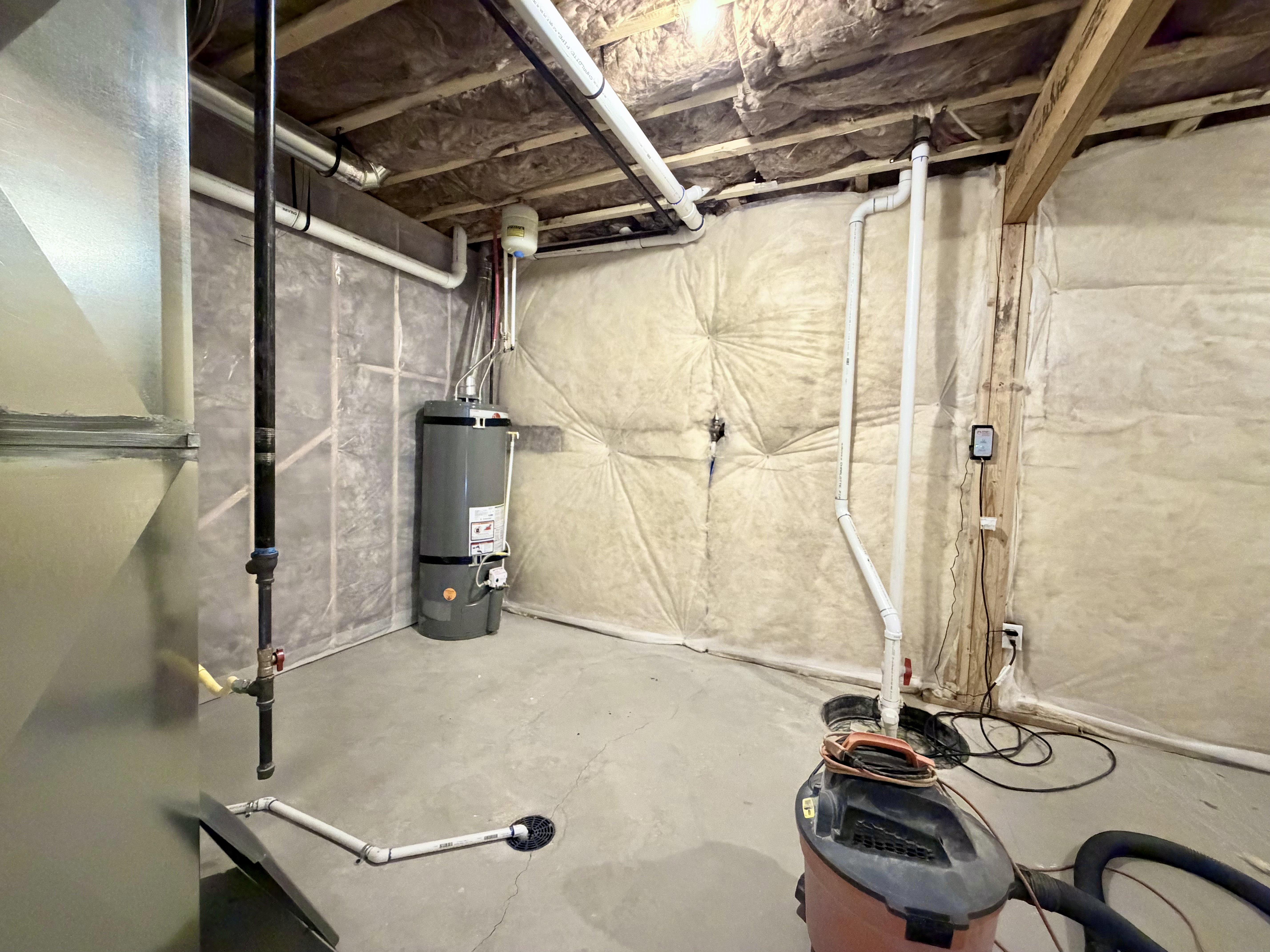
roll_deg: -1.9
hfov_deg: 102.1
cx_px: 635
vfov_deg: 85.7
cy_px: 476
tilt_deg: -3.4
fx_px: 514
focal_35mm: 14
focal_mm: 2.22
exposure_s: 1/60
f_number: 2.2
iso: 1250
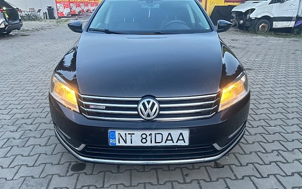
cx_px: 151
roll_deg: +0.5
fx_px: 214
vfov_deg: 47.6
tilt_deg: -21.1
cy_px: 92
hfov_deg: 70.4
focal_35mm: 26
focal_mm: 6.86
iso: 1600
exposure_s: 1/20
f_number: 1.78
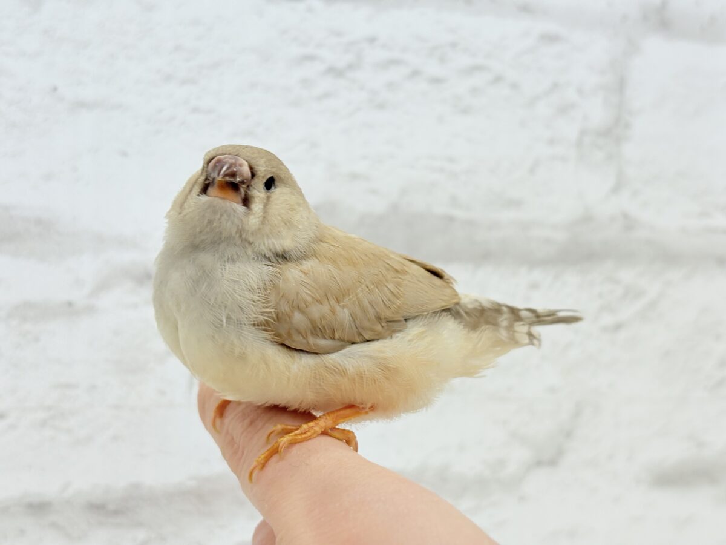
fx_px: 1091
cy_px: 272
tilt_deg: -0.8
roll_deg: -1.1
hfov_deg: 36.8
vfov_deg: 28.0
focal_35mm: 52
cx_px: 363
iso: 32
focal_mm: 5.96
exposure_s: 1/50
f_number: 1.6
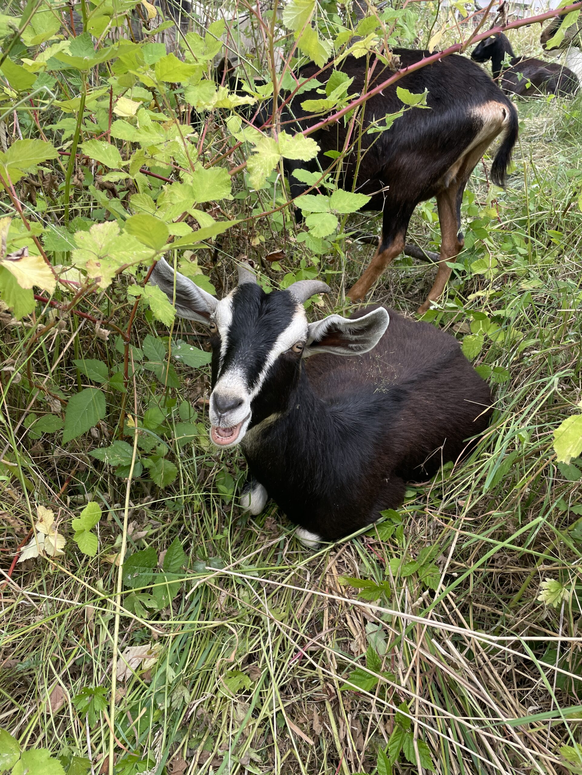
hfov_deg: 53.1
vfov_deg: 67.3
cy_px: 388
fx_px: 583
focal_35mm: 26
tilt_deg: -28.2
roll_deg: -9.9
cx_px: 291
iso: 32
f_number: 1.6
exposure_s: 1/315
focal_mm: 4.2
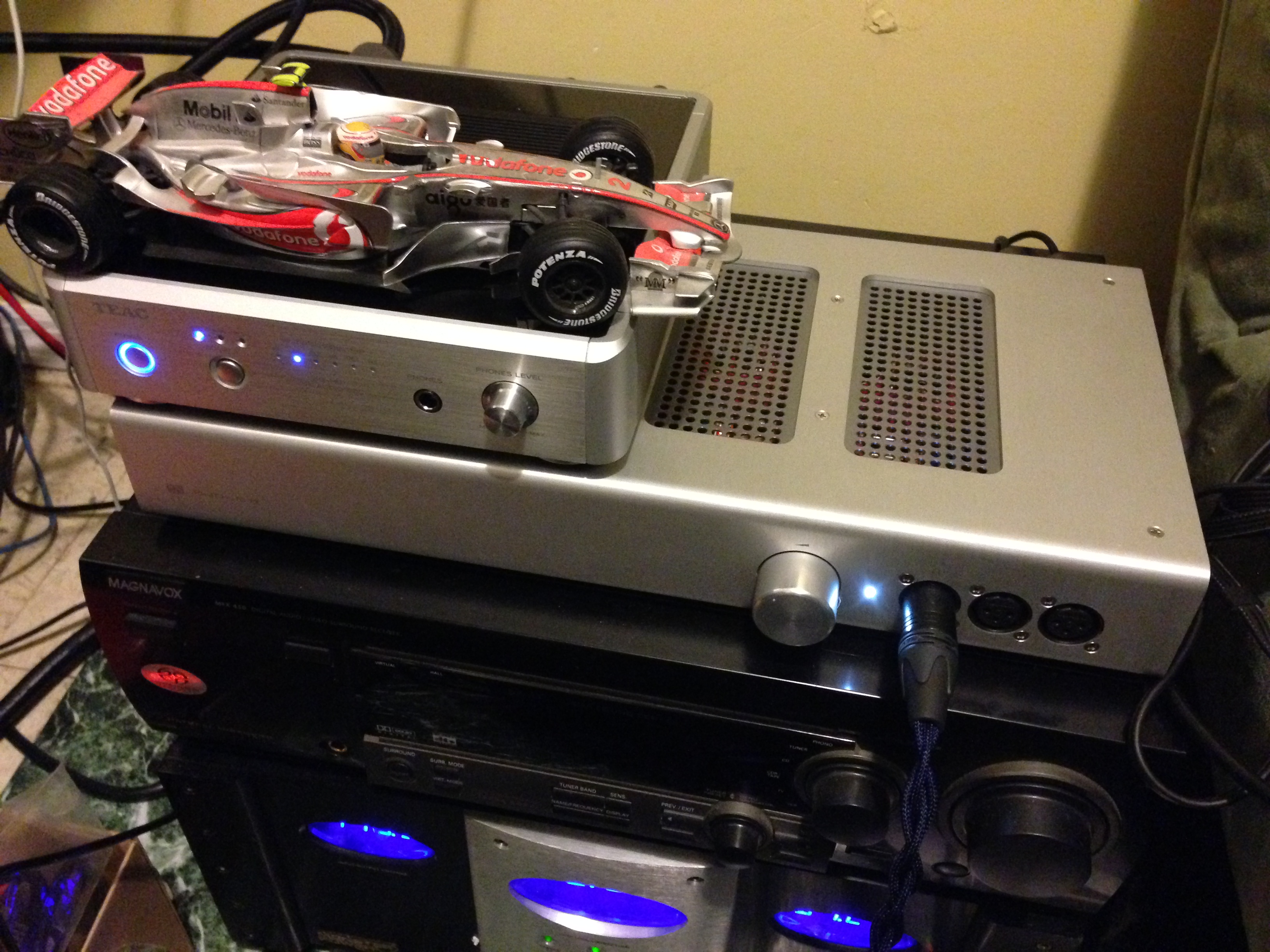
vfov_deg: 42.9
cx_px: 635
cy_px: 476
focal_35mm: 33
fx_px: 1211
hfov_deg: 55.4
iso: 800
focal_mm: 4.12
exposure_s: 1/15
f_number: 2.4
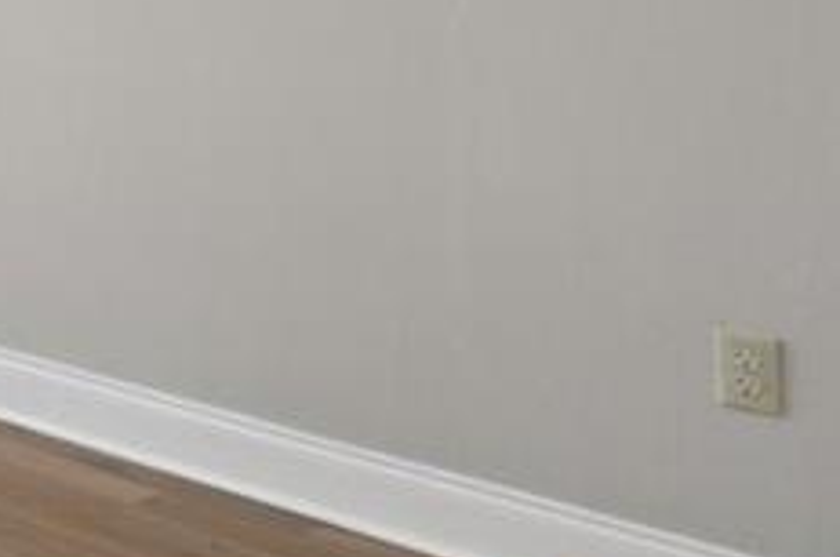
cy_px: -187
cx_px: -953
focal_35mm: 71
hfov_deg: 17.4
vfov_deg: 17.8
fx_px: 1653
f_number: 11
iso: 320
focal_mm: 10.8
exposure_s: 1/45
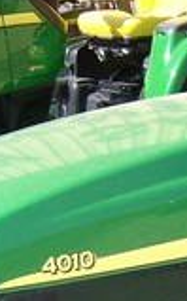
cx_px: 291
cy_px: 346
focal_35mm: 120
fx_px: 981
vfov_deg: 16.8
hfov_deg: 10.5
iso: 80
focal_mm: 5.5
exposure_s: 1/500
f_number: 3.4
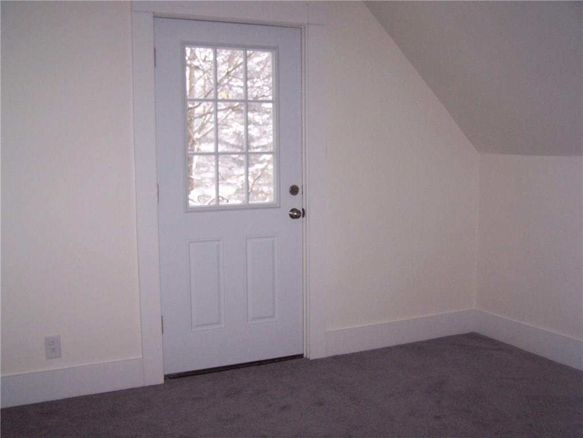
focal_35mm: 38
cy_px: 219
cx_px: 292
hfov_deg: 49.0
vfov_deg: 37.7
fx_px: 640
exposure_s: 1/60
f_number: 2.8
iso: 140
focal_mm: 6.3
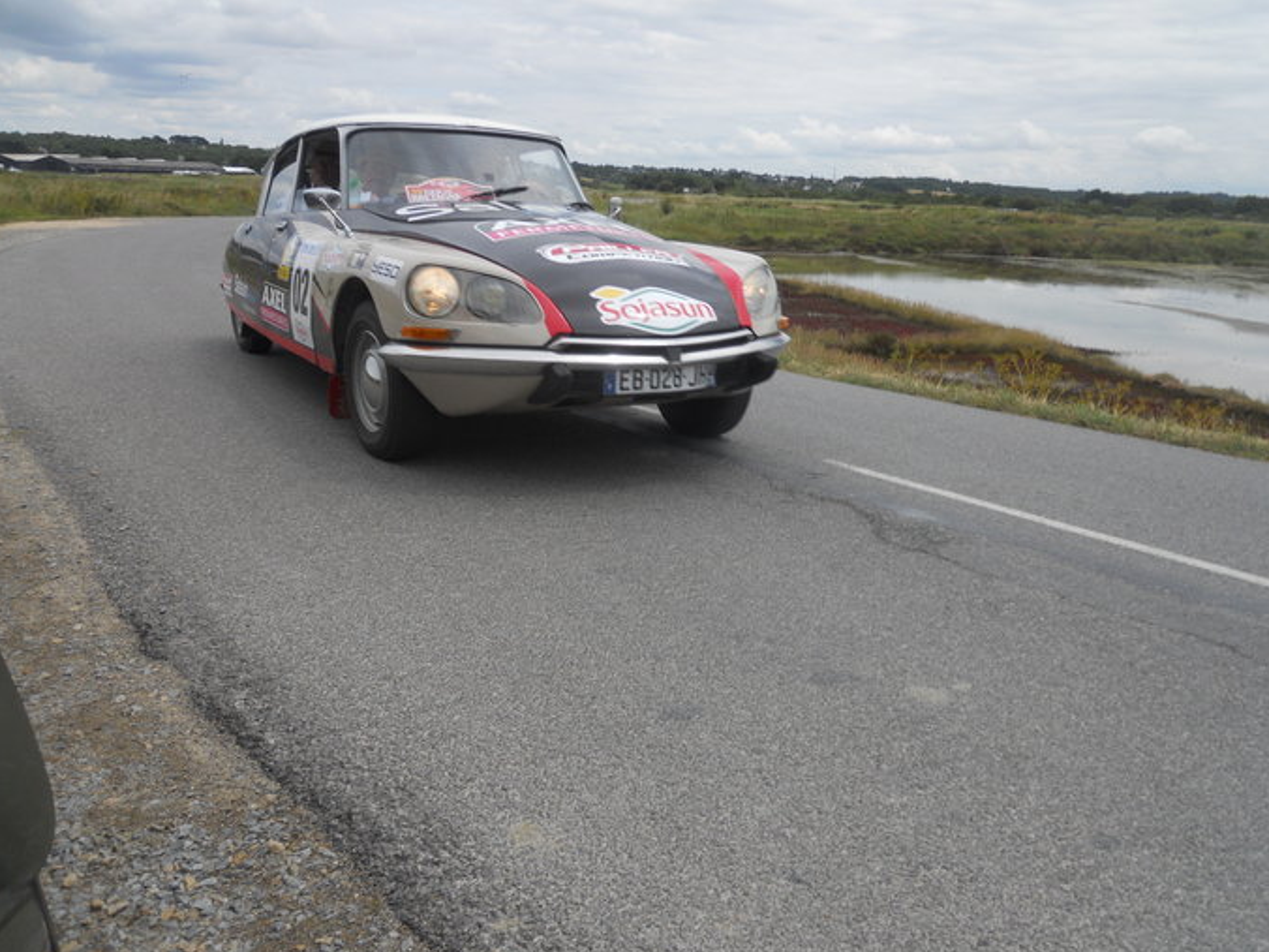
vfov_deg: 48.2
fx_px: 1063
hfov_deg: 61.7
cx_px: 638
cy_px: 476
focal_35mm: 29
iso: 80
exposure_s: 1/400
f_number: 5.4
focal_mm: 5
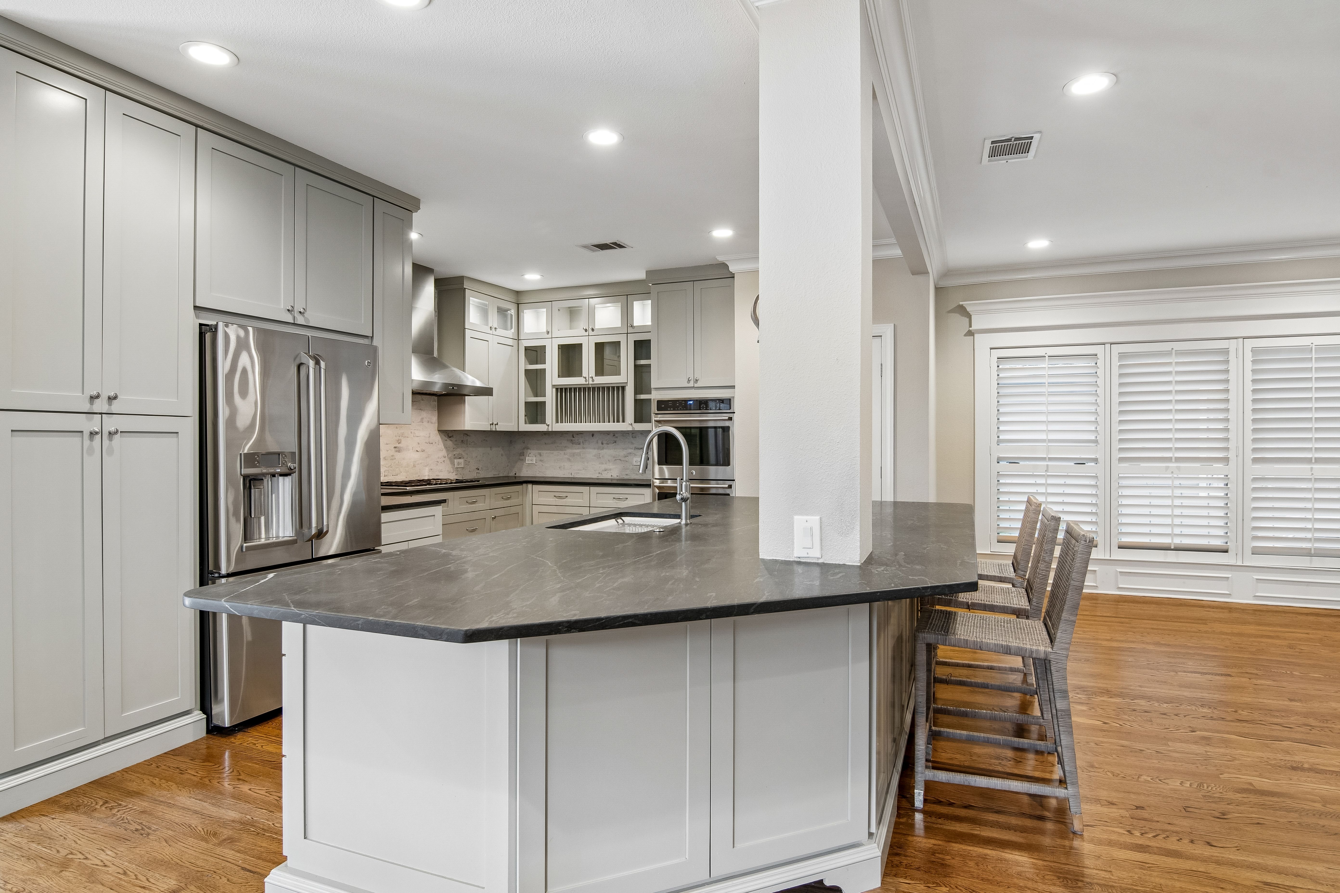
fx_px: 707
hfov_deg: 86.9
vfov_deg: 64.6
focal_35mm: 19
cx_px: 670
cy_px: 446
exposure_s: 1/15
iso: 320
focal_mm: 13
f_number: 8
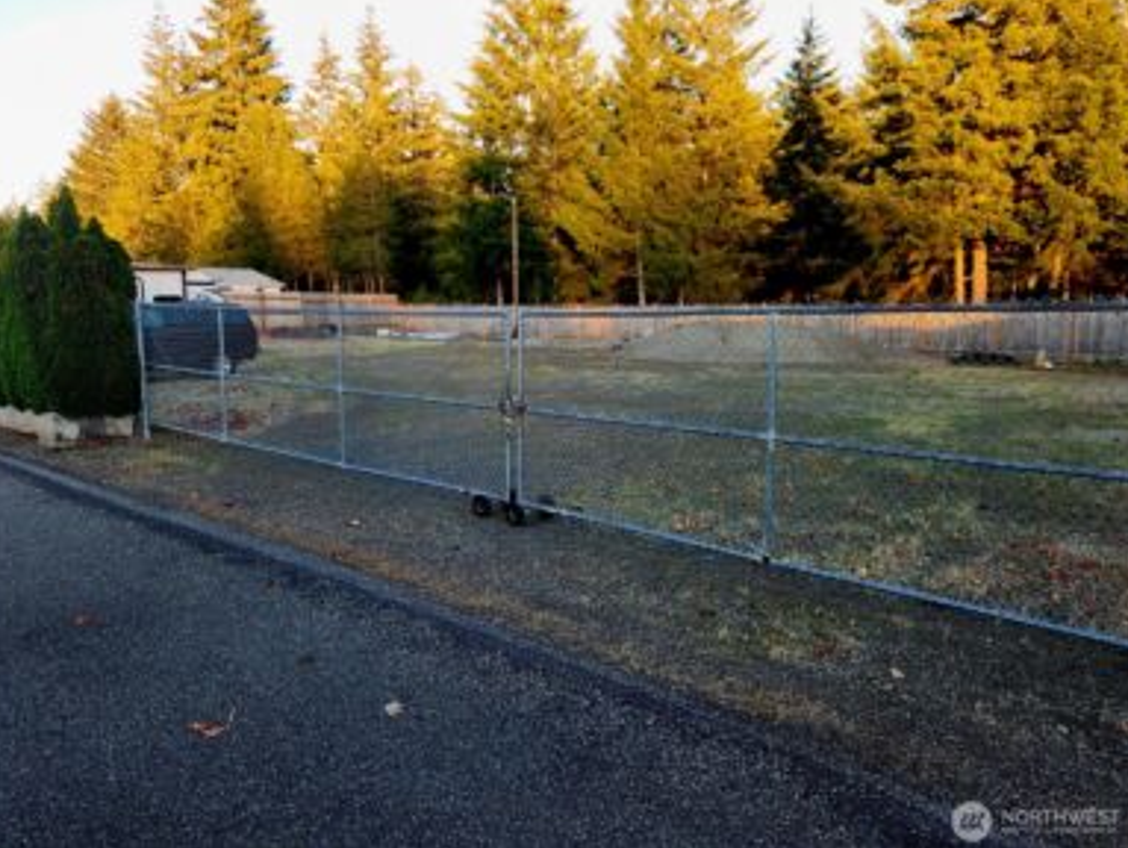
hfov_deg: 71.5
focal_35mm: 24
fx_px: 783
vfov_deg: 56.9
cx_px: 554
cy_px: 409
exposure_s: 1/120
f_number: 1.8
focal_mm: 5.4
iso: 25
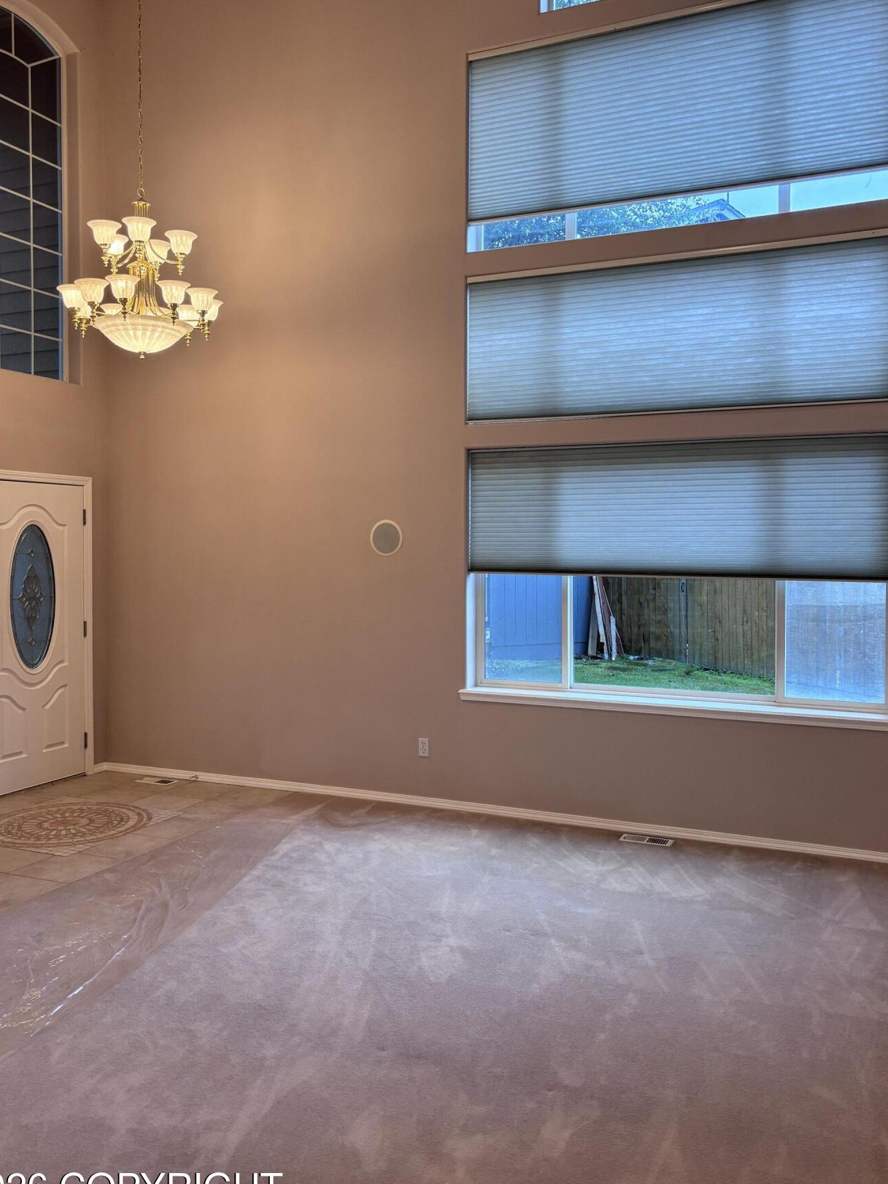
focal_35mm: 30
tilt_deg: -0.6
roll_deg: -0.4
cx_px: 443
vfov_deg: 59.9
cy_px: 567
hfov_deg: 46.8
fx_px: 1026
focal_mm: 5.96
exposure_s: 1/60
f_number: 1.6
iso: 125
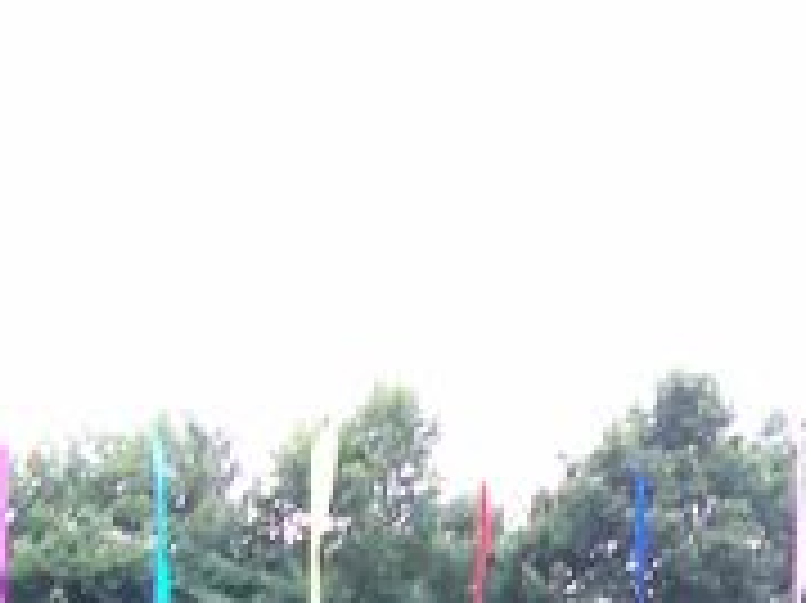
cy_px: 598
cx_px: 554
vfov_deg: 9.2
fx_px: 3746
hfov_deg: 12.3
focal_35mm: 161
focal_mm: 6
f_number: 2.7
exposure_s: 1/77.5
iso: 80
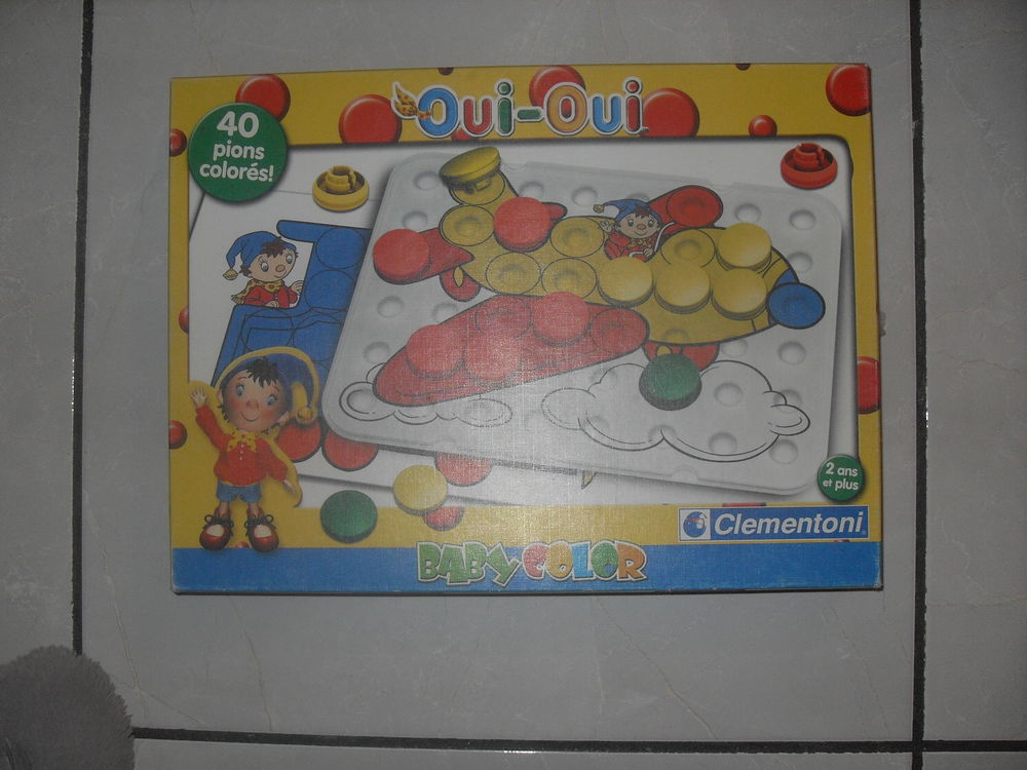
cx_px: 514
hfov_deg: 50.1
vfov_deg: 38.7
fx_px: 1098
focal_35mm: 37
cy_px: 385
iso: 100
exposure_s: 1/45
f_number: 2.8
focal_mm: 6.3
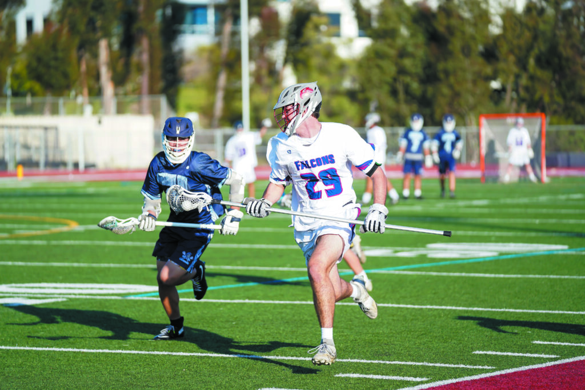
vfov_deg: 9.0
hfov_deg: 13.5
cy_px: 195
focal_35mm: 152
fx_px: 2470
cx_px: 292
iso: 125
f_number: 2.8
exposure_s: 1/1000
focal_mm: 152
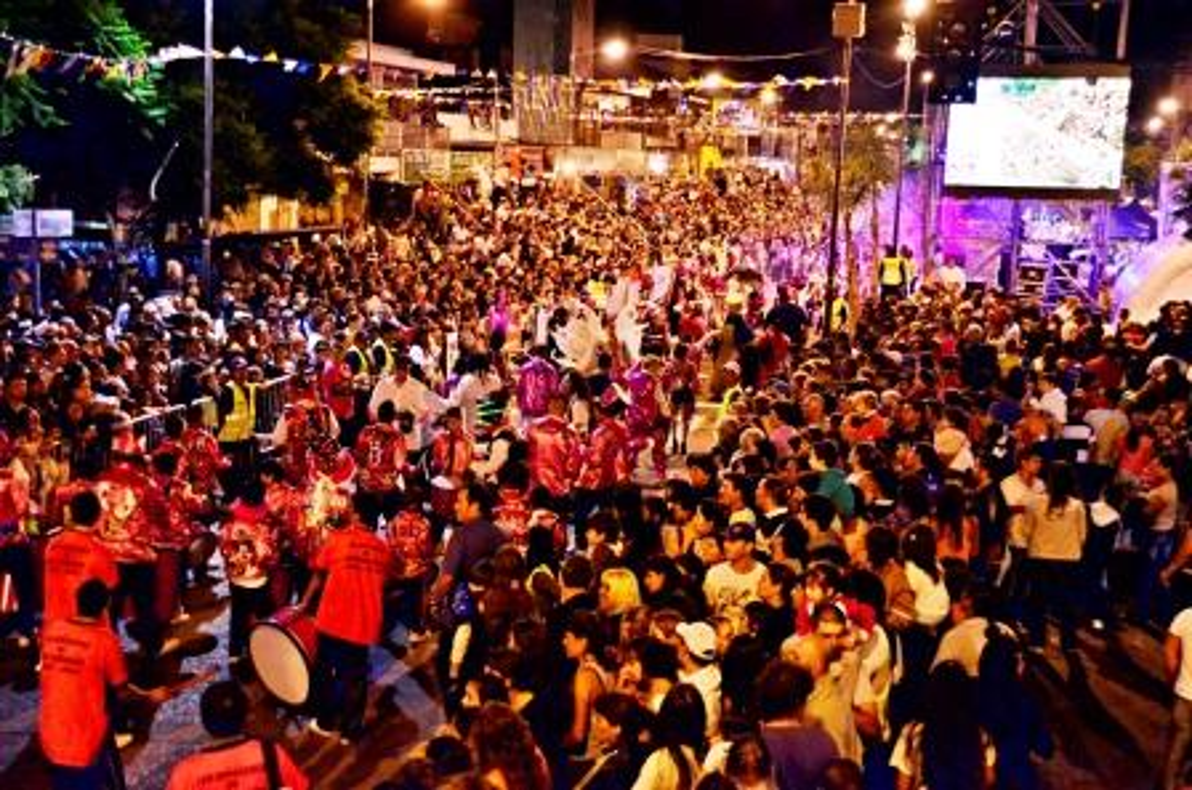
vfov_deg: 25.7
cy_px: 395
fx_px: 1735
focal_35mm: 52
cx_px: 596
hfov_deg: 37.9
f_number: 4.2
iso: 2000
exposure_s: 1/125
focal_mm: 35
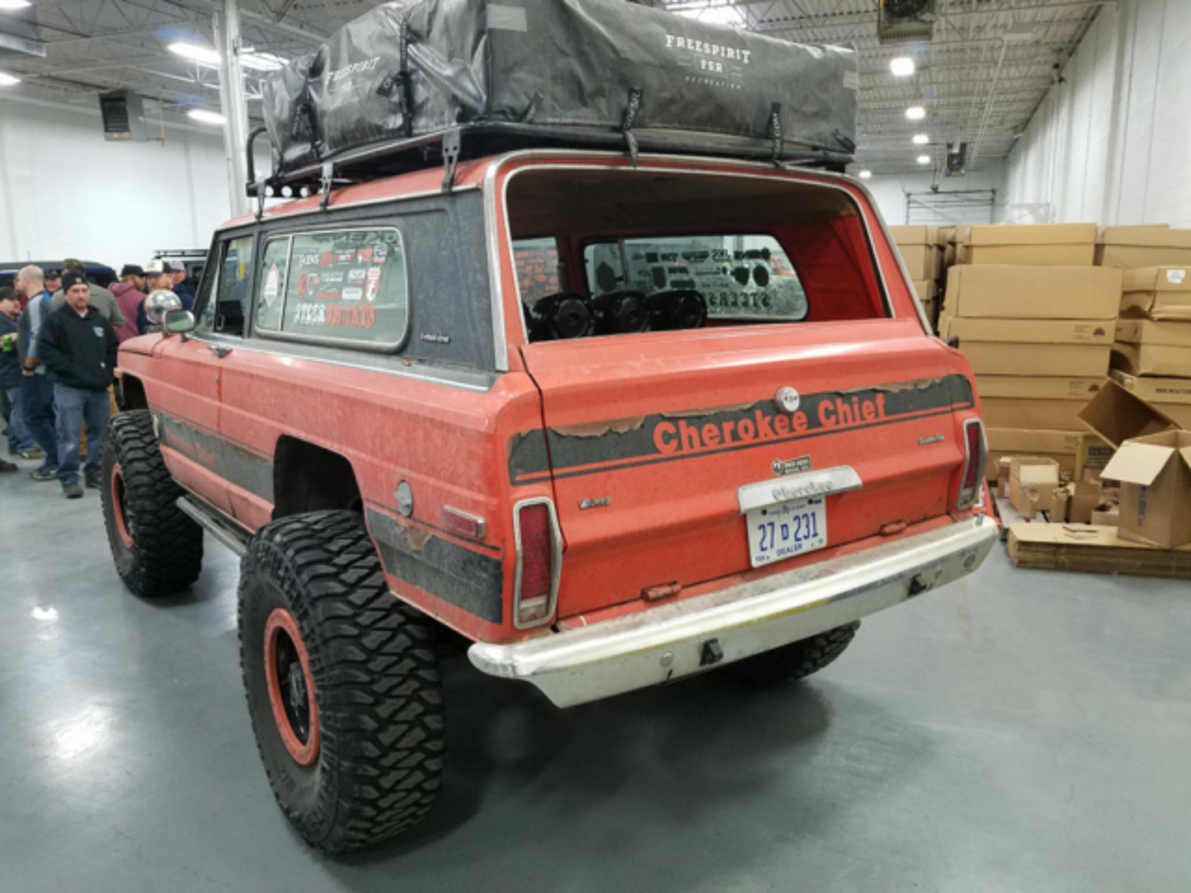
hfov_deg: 67.3
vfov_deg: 53.1
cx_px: 596
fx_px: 895
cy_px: 446
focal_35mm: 26
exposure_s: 1/40
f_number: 1.7
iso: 200
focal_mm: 4.2
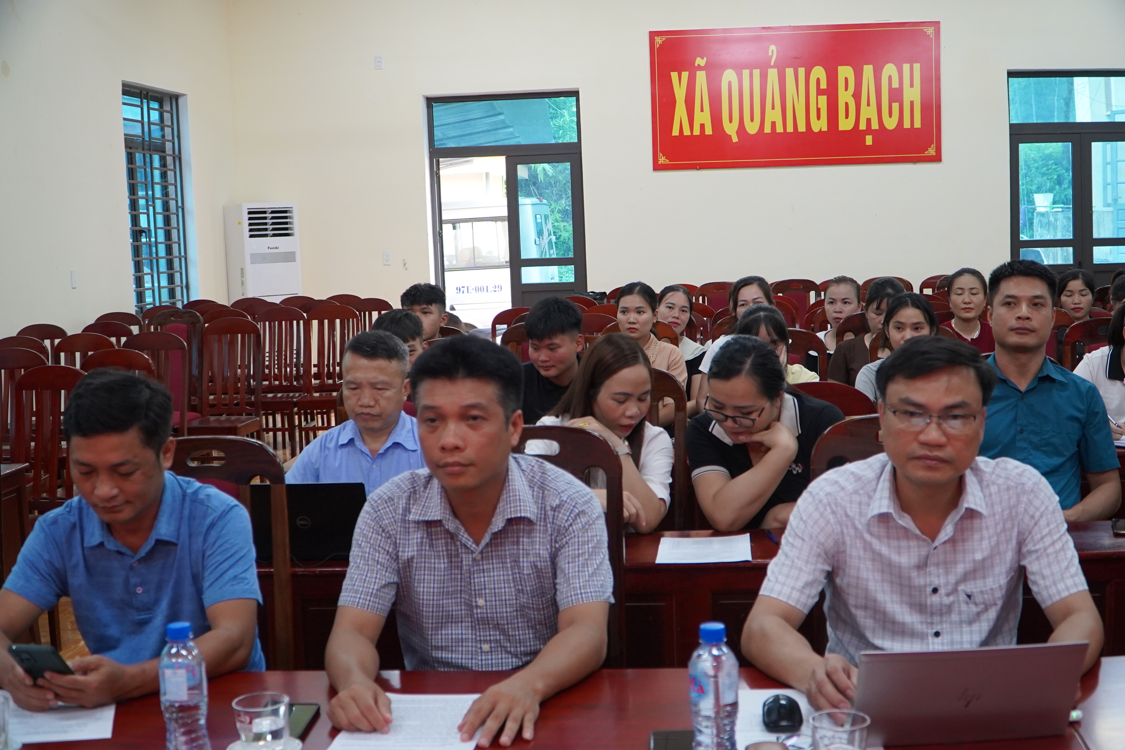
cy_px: 375
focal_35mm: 42
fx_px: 1312
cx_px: 562
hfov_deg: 46.4
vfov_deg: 31.9
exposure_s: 1/160
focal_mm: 28
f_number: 4
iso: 2000
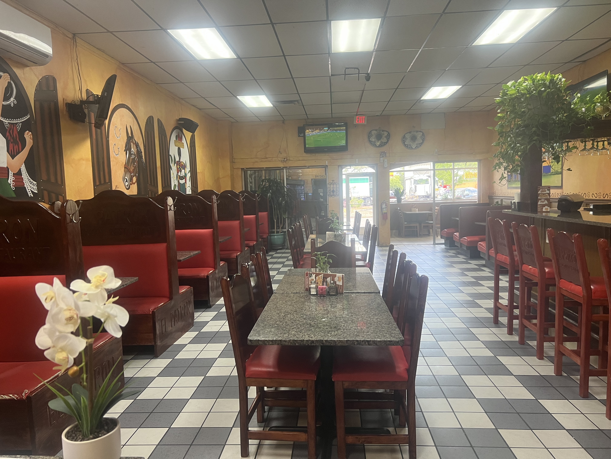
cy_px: 230
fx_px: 459
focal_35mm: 26
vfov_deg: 53.1
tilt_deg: -5.8
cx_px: 306
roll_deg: +1.7
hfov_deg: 67.3
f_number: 1.5
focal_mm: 5.7
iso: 100
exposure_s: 1/60
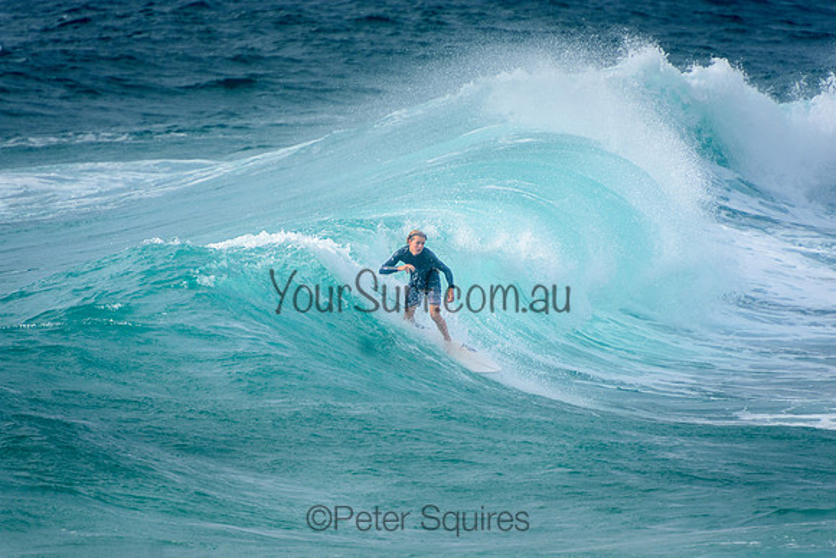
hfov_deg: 3.4
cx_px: 418
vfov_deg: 2.3
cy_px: 279
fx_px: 13936
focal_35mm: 600
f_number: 5.6
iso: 360
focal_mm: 400
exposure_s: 1/2000
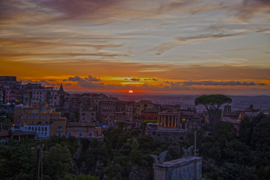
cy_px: 90
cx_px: 135
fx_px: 390
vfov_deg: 26.0
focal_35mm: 52
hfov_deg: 38.2
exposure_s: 1/60
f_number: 4
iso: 100
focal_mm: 52
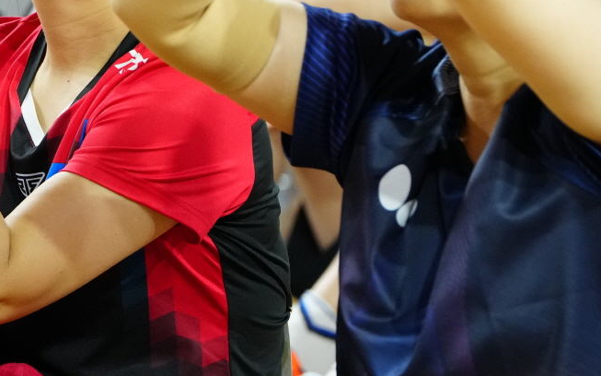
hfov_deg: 3.7
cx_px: -75
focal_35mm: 562
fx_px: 9204
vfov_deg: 2.3
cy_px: 83
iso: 3200
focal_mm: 200
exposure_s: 1/250
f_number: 4
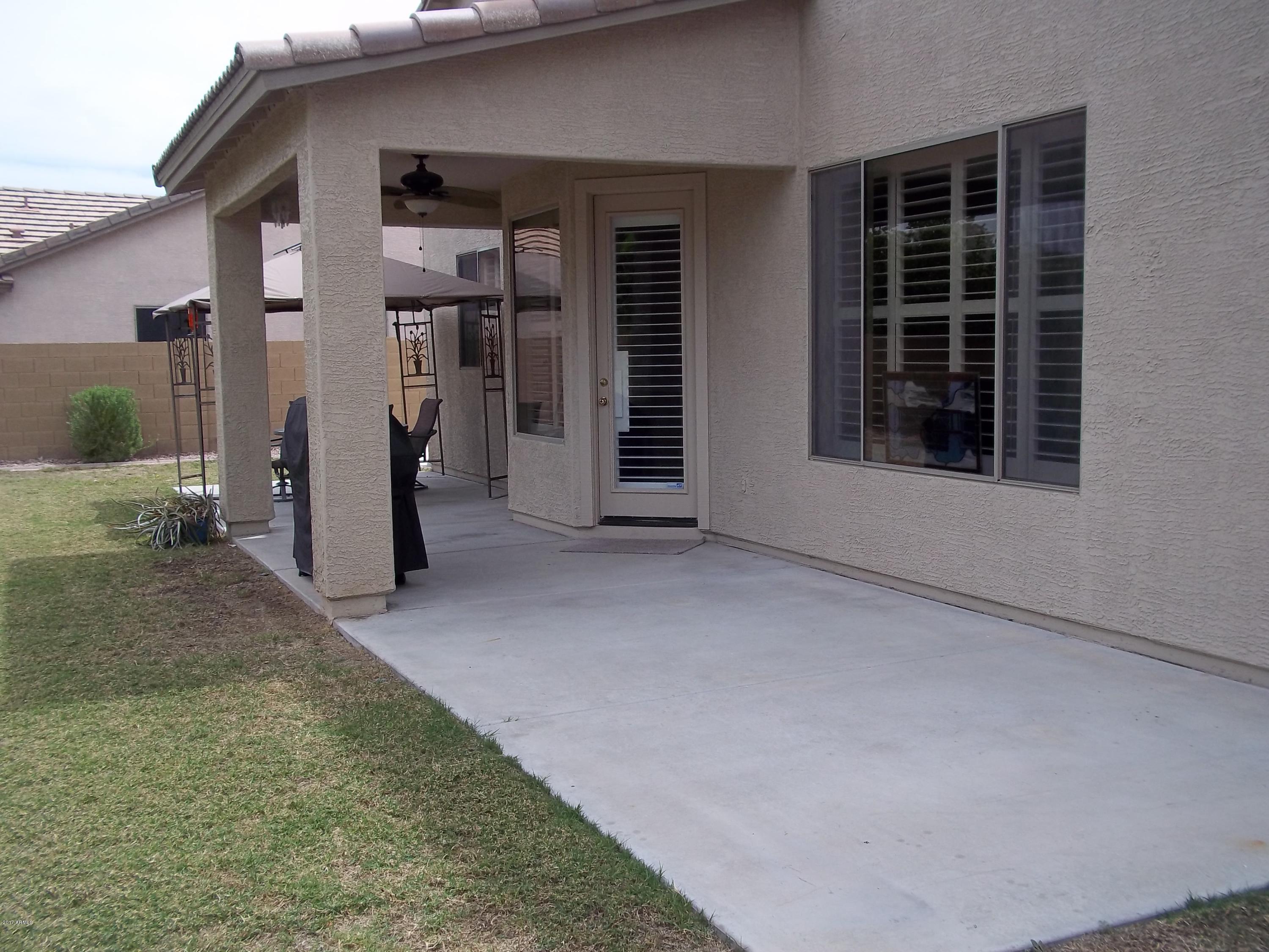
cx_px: 634
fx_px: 1320
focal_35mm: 36
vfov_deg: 39.7
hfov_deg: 51.4
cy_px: 476
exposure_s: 1/160
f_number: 8
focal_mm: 6.5
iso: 80
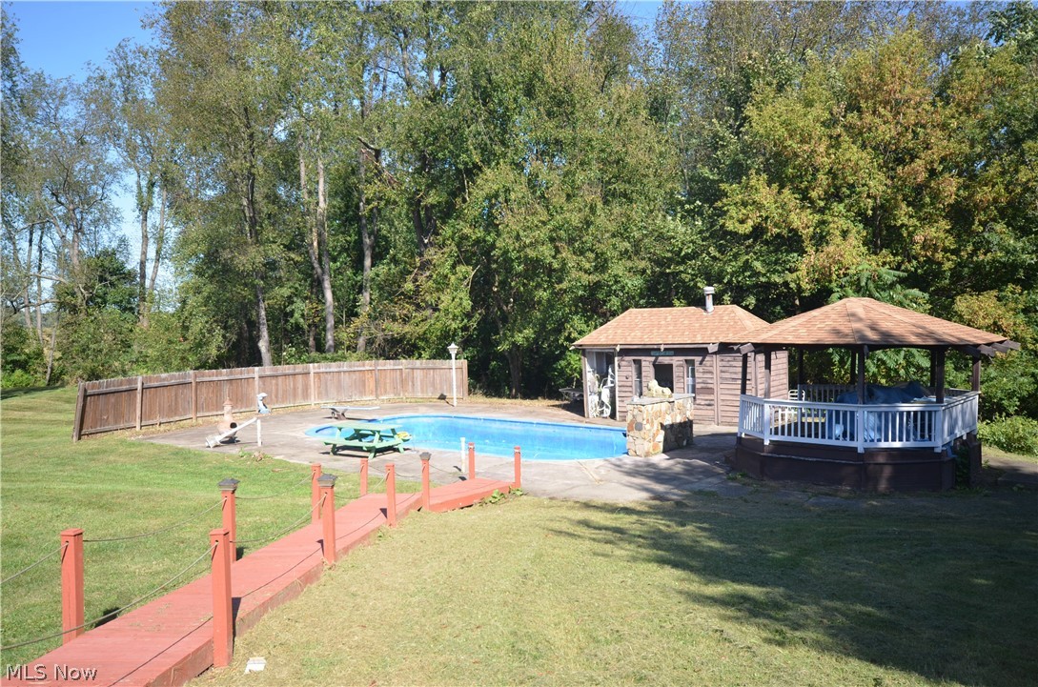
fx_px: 863
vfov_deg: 43.4
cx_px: 519
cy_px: 344
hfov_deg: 62.0
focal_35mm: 30
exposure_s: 1/200
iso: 200
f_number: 7.1
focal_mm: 20
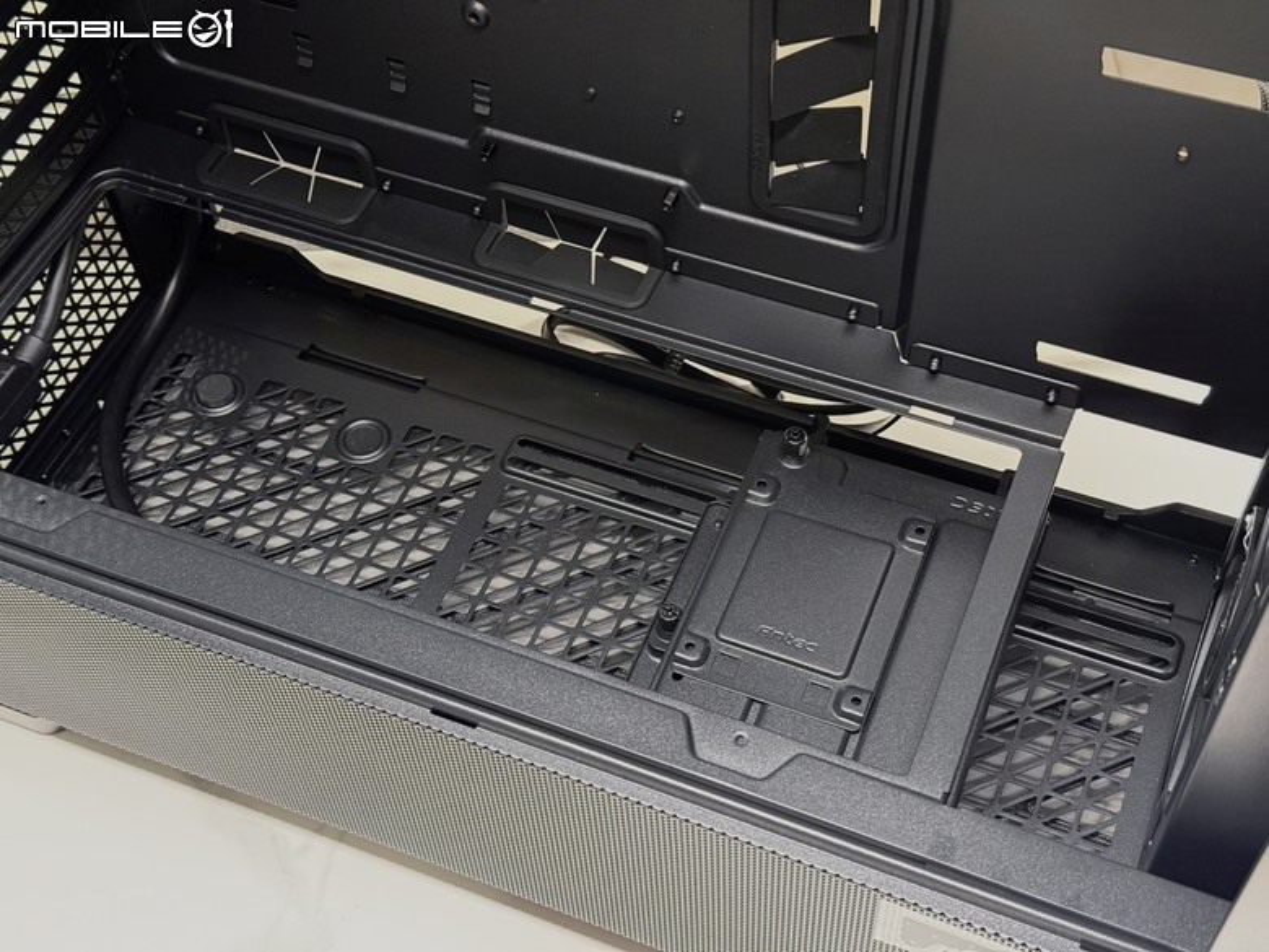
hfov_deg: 39.7
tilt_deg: -54.1
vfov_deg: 30.3
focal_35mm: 48
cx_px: 634
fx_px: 1760
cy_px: 476
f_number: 1.78
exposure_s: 1/30
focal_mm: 6.76
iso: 500
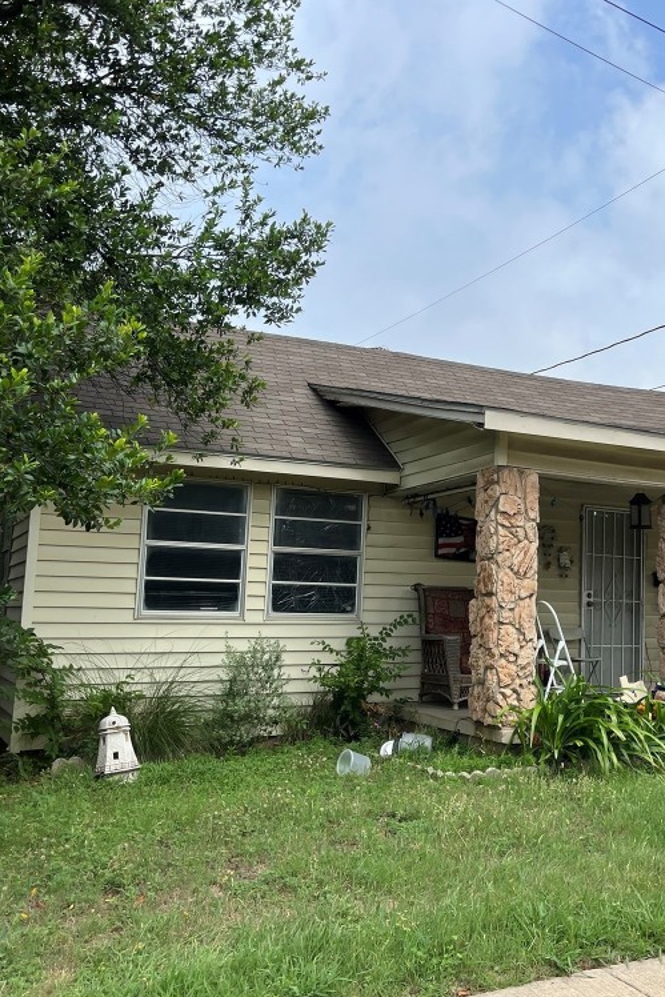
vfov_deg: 51.9
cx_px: 550
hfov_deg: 34.6
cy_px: 492
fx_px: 1025
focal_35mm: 37
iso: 50
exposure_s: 1/2513
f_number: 1.6
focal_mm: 5.1
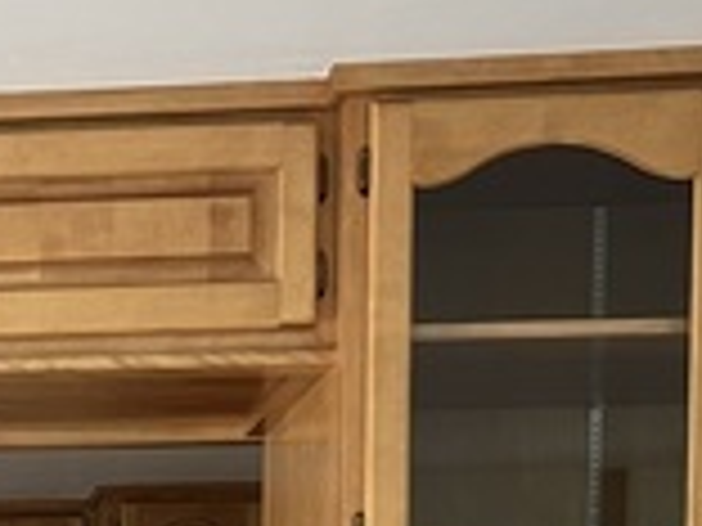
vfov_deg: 12.3
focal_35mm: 111
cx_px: -290
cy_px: 922
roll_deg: +0.6
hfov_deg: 16.4
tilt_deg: -2.2
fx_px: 2251
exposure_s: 1/60
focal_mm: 5.7
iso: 160
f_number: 1.5
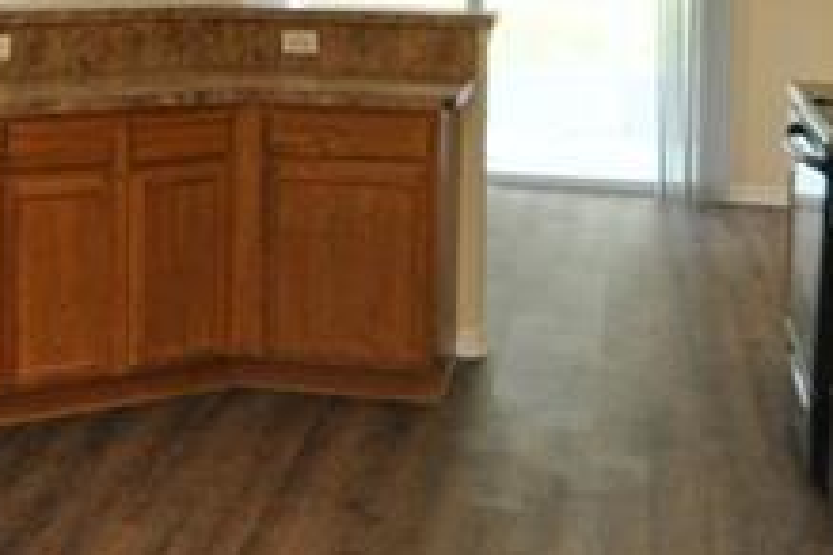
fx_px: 1620
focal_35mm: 70
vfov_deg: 18.9
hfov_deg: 28.5
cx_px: 242
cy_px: -15
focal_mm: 10
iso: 800
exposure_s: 1/60
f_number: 4
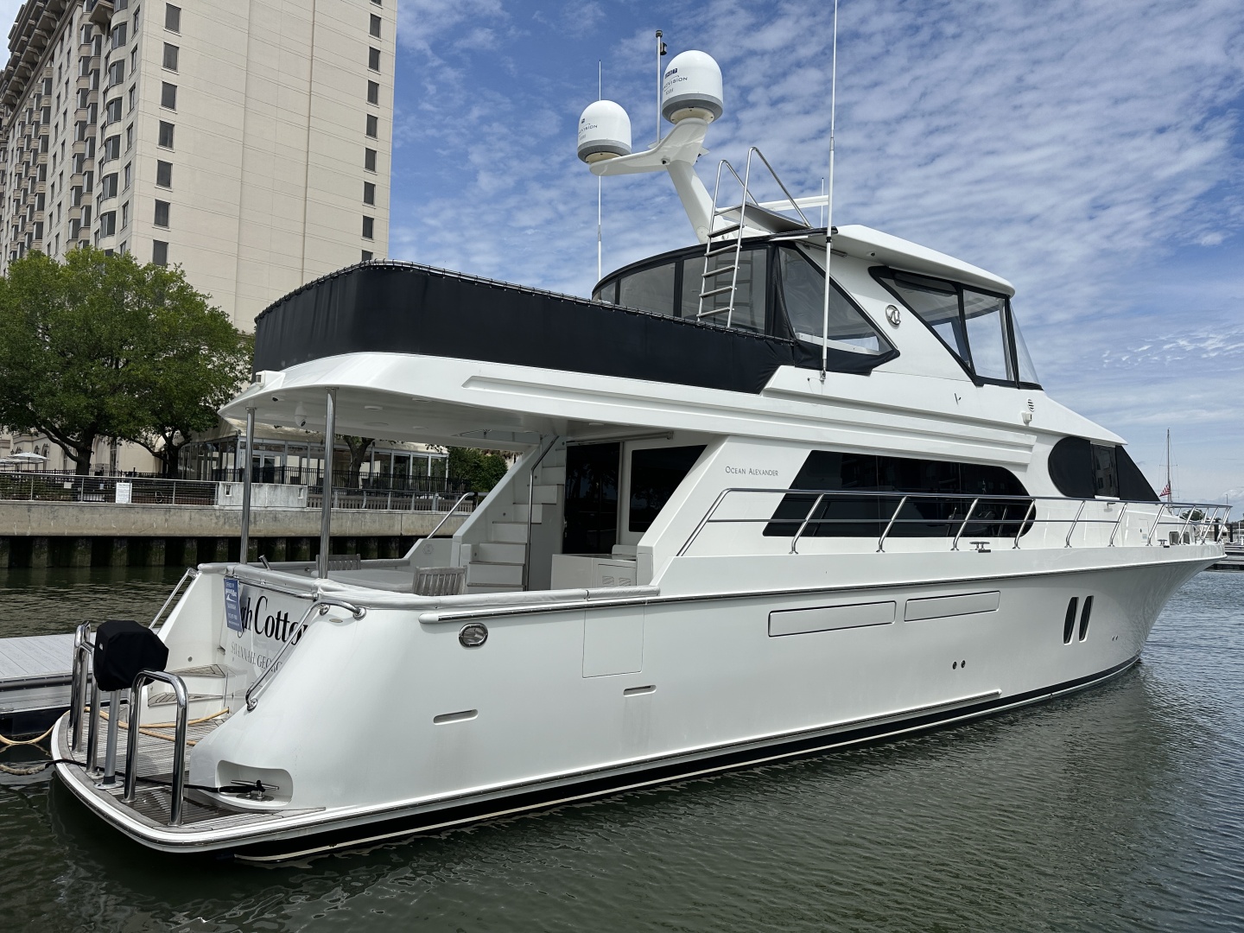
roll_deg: -1.8
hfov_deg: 71.6
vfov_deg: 56.8
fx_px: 862
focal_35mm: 24
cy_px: 466
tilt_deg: +3.9
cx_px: 622
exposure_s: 1/8929
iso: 80
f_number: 1.78
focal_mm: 6.86
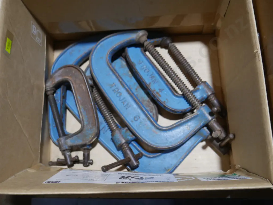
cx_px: 136
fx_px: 300
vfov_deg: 37.7
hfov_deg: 49.0
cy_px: 102
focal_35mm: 38
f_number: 4.1
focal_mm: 19
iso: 320
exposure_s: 1/60
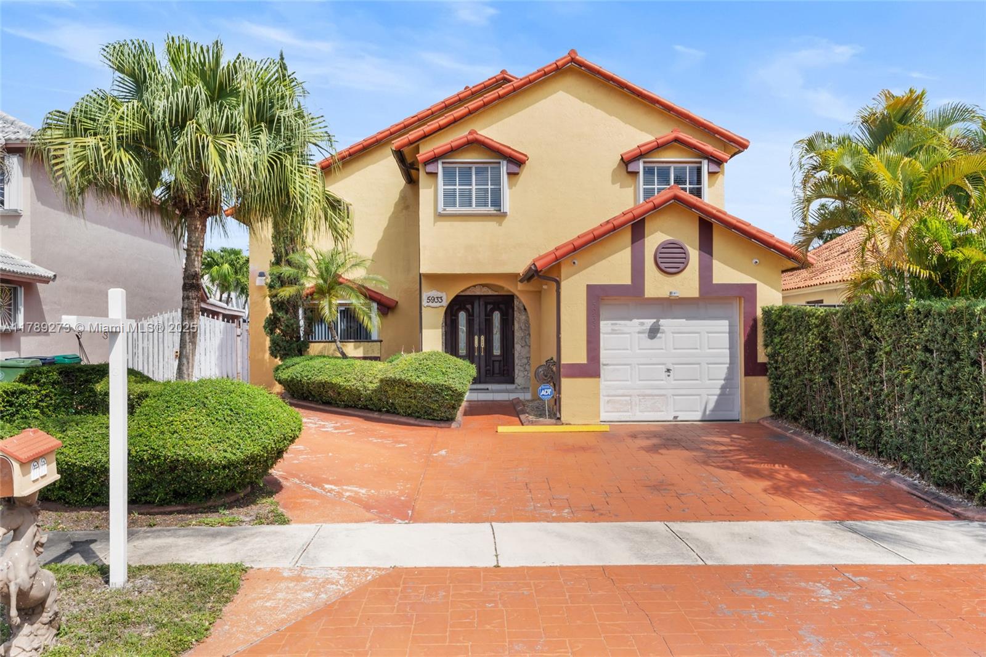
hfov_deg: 59.5
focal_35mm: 32
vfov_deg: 41.7
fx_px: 863
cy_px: 328
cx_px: 493
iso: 250
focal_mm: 31.5
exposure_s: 1/40
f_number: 16
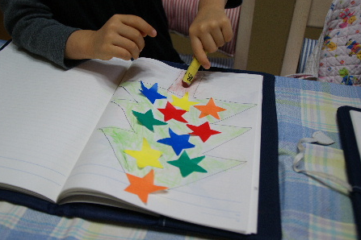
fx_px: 401
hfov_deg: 48.5
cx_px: 176
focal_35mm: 40
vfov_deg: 33.4
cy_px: 118
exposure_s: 1/40
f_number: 4
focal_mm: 26
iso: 160
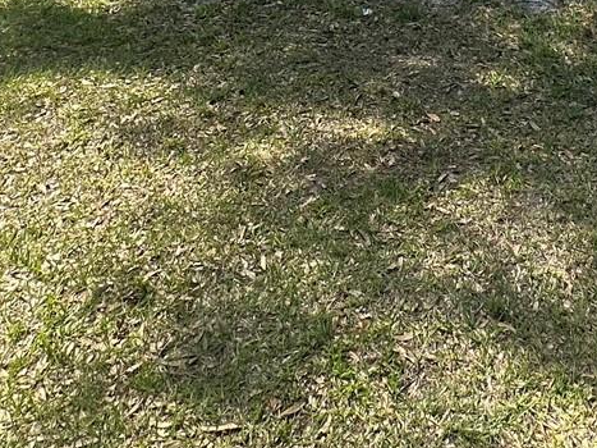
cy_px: -312
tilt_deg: -6.6
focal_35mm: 48
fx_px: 828
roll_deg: +1.3
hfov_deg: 38.9
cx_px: 430
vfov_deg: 21.9
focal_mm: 2.22
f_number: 2.2
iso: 40
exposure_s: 1/465
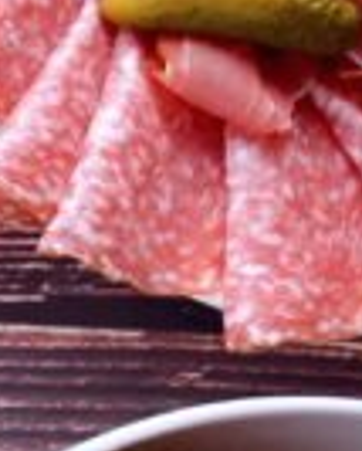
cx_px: -633
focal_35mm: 123
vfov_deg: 15.5
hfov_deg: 10.1
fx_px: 1642
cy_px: 376
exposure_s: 1/50
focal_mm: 3.99
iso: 50
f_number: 1.8
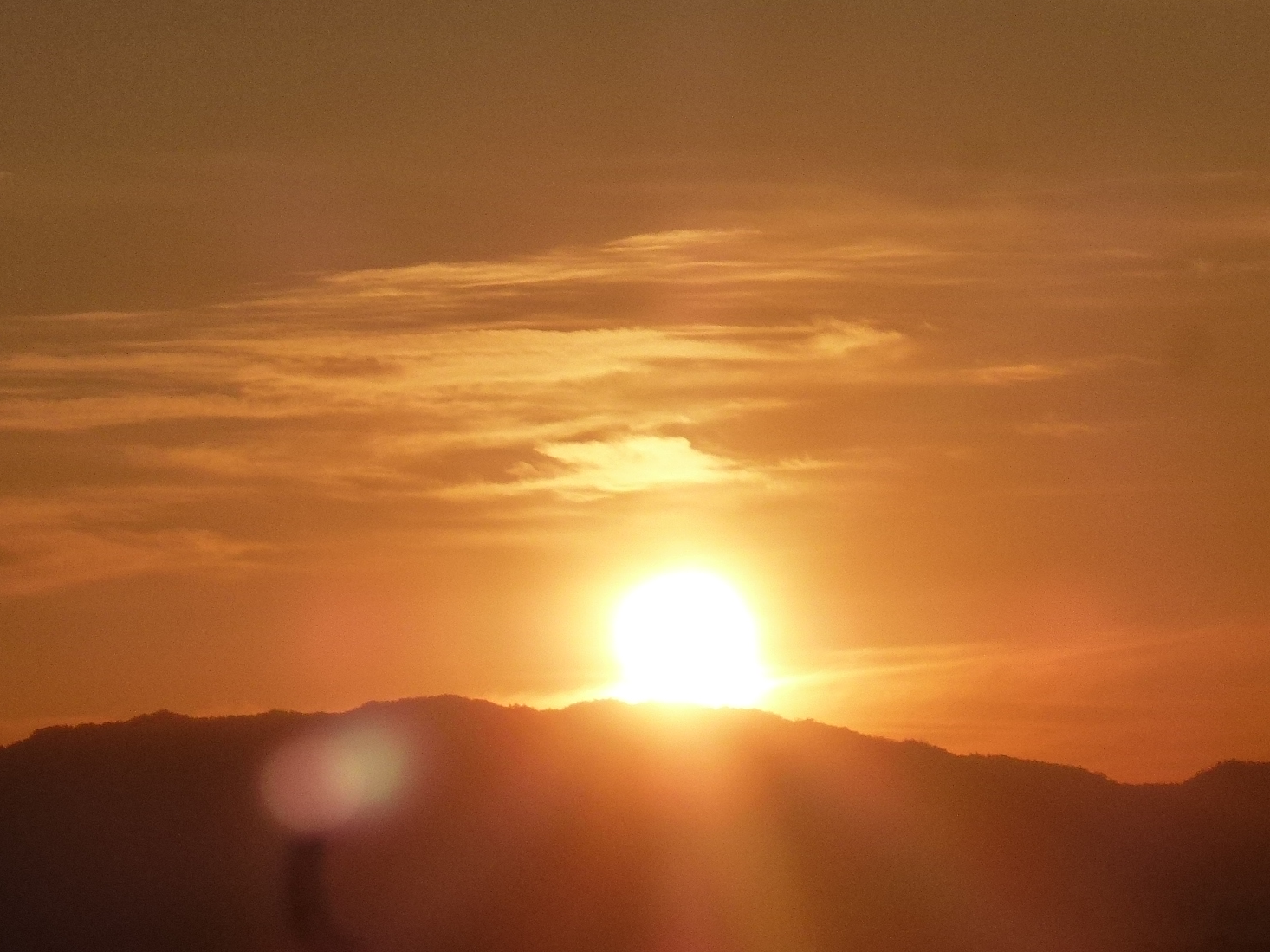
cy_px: 739
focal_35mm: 248
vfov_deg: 6.0
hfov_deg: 8.0
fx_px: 9097
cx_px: 493
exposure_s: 1/2500
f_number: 6.3
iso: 160
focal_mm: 25.5
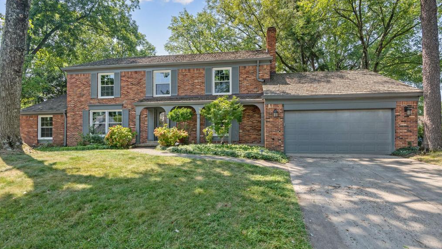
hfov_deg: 95.9
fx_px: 199
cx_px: 223
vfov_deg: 63.9
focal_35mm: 17
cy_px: 117
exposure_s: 1/200
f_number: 8
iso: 200
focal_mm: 16
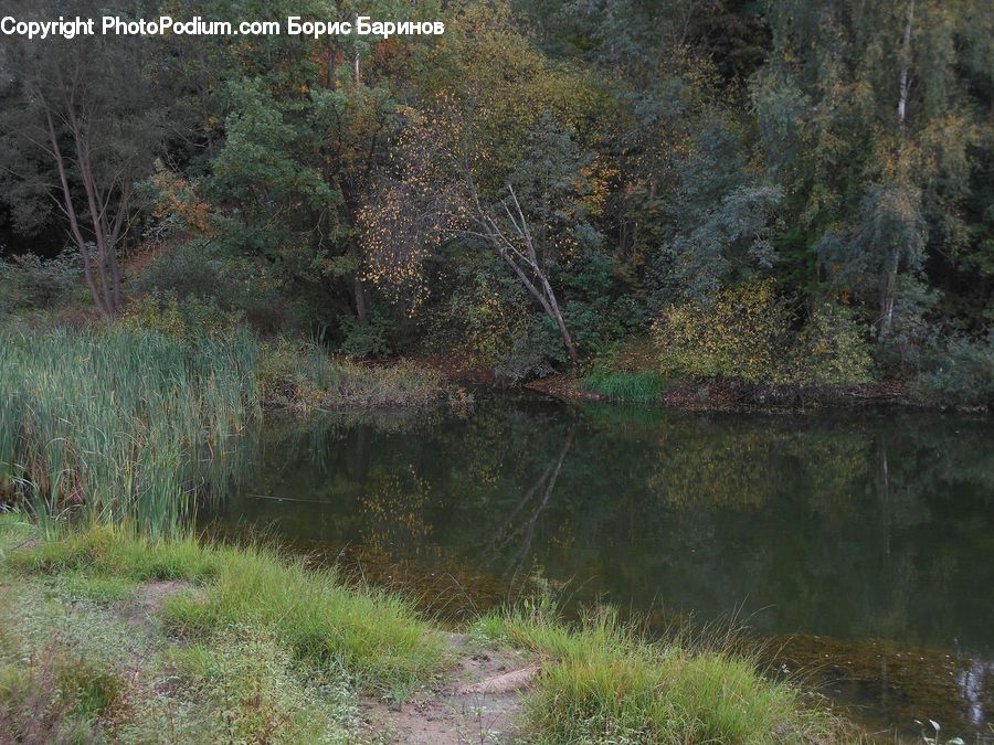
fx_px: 1436
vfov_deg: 29.1
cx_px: 497
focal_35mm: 50
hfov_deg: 38.2
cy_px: 372
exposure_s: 1/60
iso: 80
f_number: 4
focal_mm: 8.9
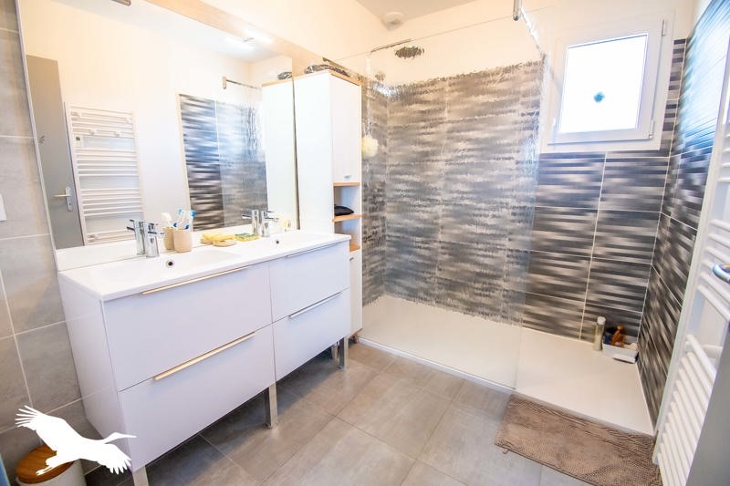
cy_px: 243
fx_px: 304
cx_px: 365
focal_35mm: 15
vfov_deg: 77.3
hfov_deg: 100.4
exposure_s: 1/60
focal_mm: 10
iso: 1000
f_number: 5.6
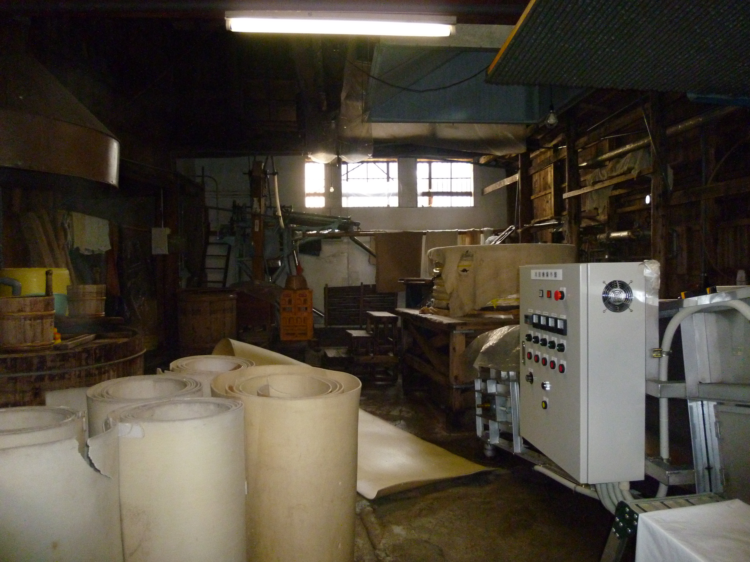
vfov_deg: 56.8
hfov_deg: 71.6
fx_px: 520
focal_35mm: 24
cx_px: 375
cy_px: 281
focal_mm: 4.3
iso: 400
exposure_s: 1/60
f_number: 2.2
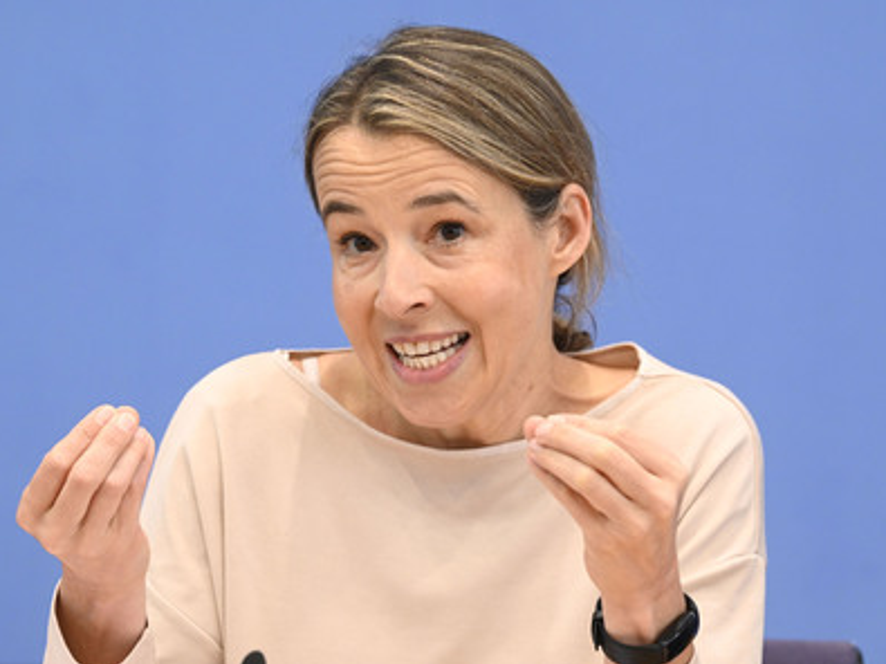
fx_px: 3787
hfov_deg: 13.3
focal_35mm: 148
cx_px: 396
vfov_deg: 10.0
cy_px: 334
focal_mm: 135
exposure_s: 1/500
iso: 4000
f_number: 5.6
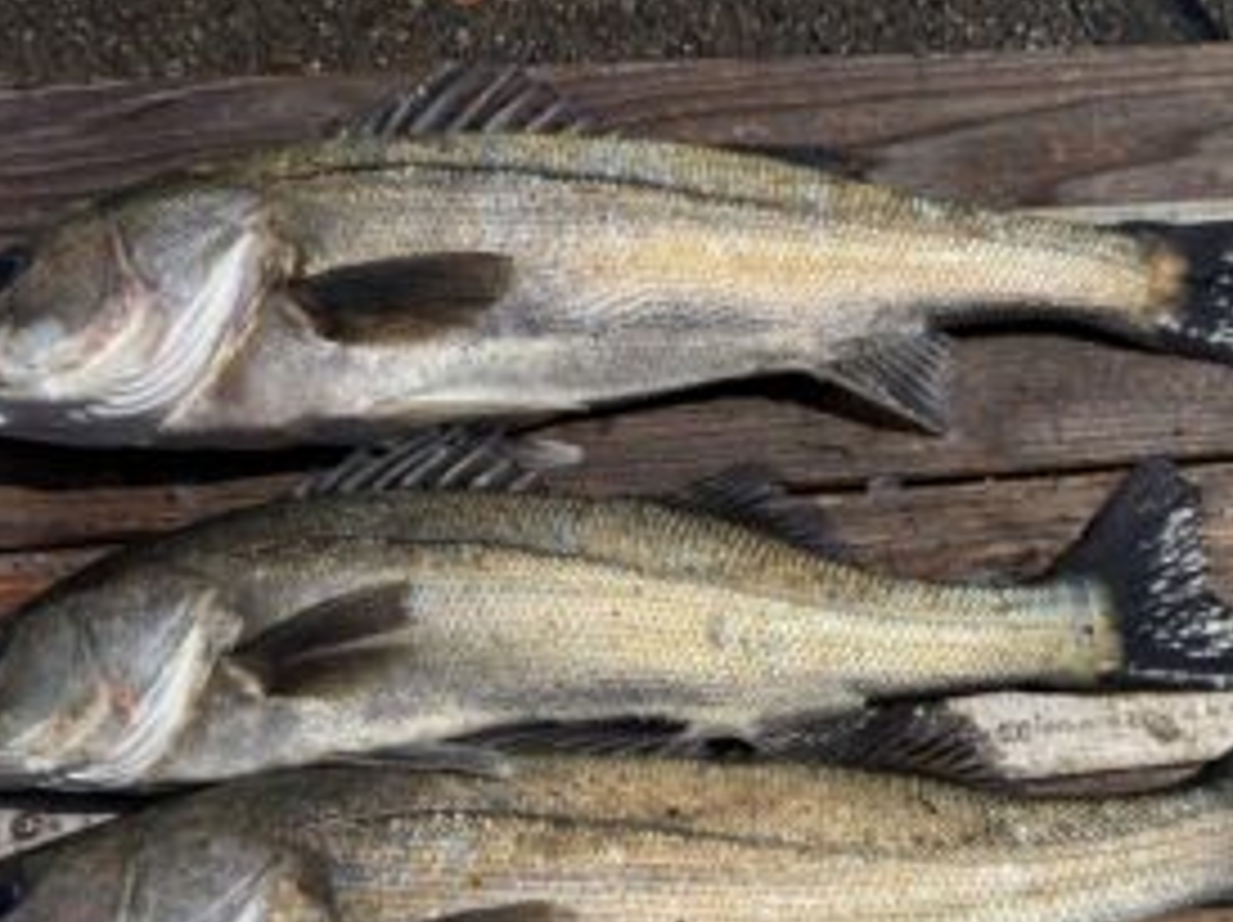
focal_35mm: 38
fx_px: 1352
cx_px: 662
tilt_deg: -70.4
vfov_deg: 37.5
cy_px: 571
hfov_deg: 49.0
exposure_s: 1/8850
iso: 50
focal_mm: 5.96
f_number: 1.6
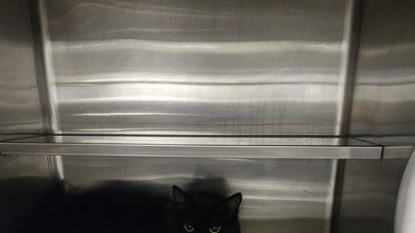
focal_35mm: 34
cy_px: 237
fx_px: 374
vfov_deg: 31.8
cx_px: 209
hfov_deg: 58.0
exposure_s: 1/20
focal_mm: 6.4
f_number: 1.8
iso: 1250
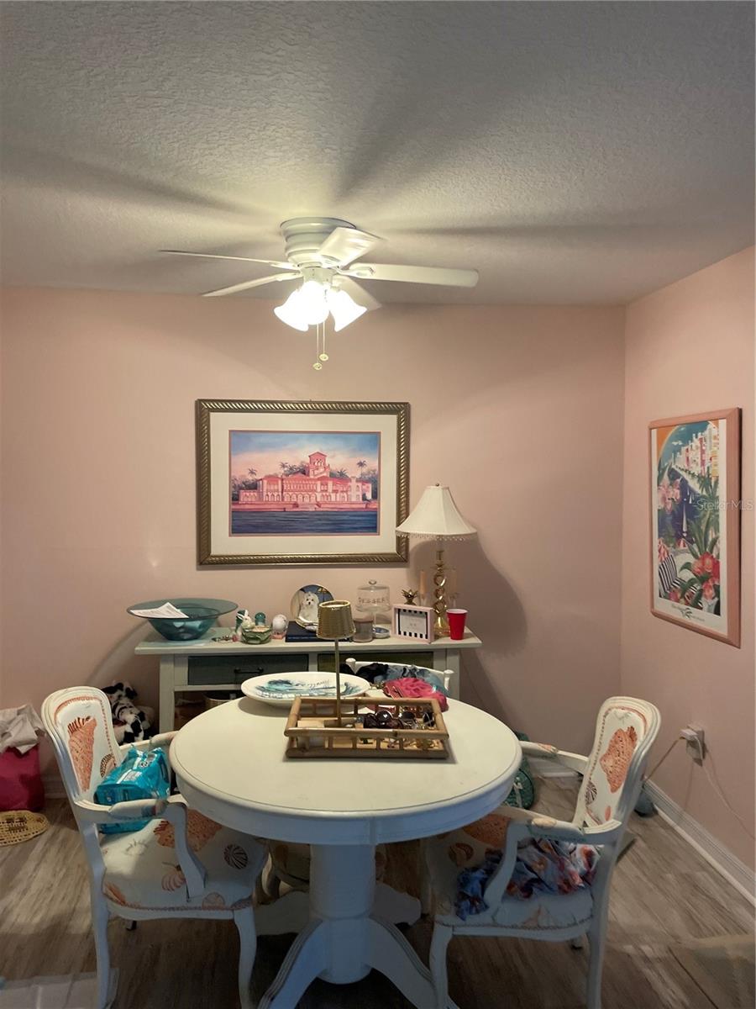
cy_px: 504
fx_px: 757
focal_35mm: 26
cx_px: 378
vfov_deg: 67.3
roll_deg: +0.0
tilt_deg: -2.9
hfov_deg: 53.1
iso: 200
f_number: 1.6
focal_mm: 4.2
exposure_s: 1/60
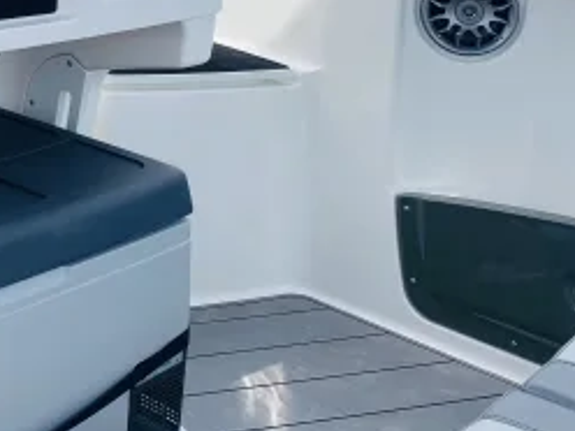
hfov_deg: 28.2
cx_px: -42
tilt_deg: -7.8
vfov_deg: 22.0
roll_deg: -1.3
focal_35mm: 63
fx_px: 1046
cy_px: -44
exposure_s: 1/2183
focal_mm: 4.25
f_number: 1.8
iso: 32
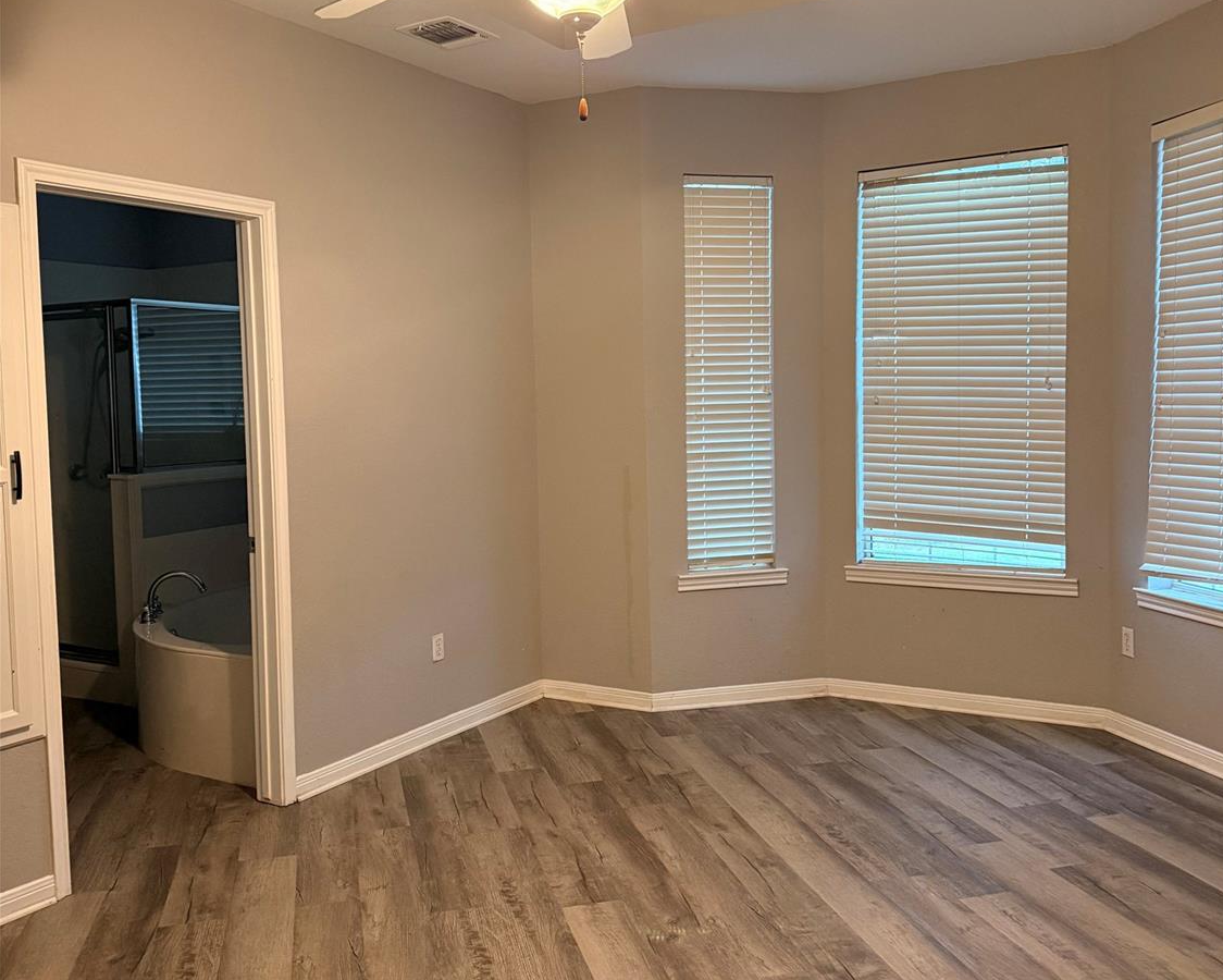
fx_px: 1159
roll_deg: +2.3
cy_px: 458
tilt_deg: -3.0
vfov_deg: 45.8
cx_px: 626
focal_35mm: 32
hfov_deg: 55.6
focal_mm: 6.76
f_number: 1.78
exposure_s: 1/60
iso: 400
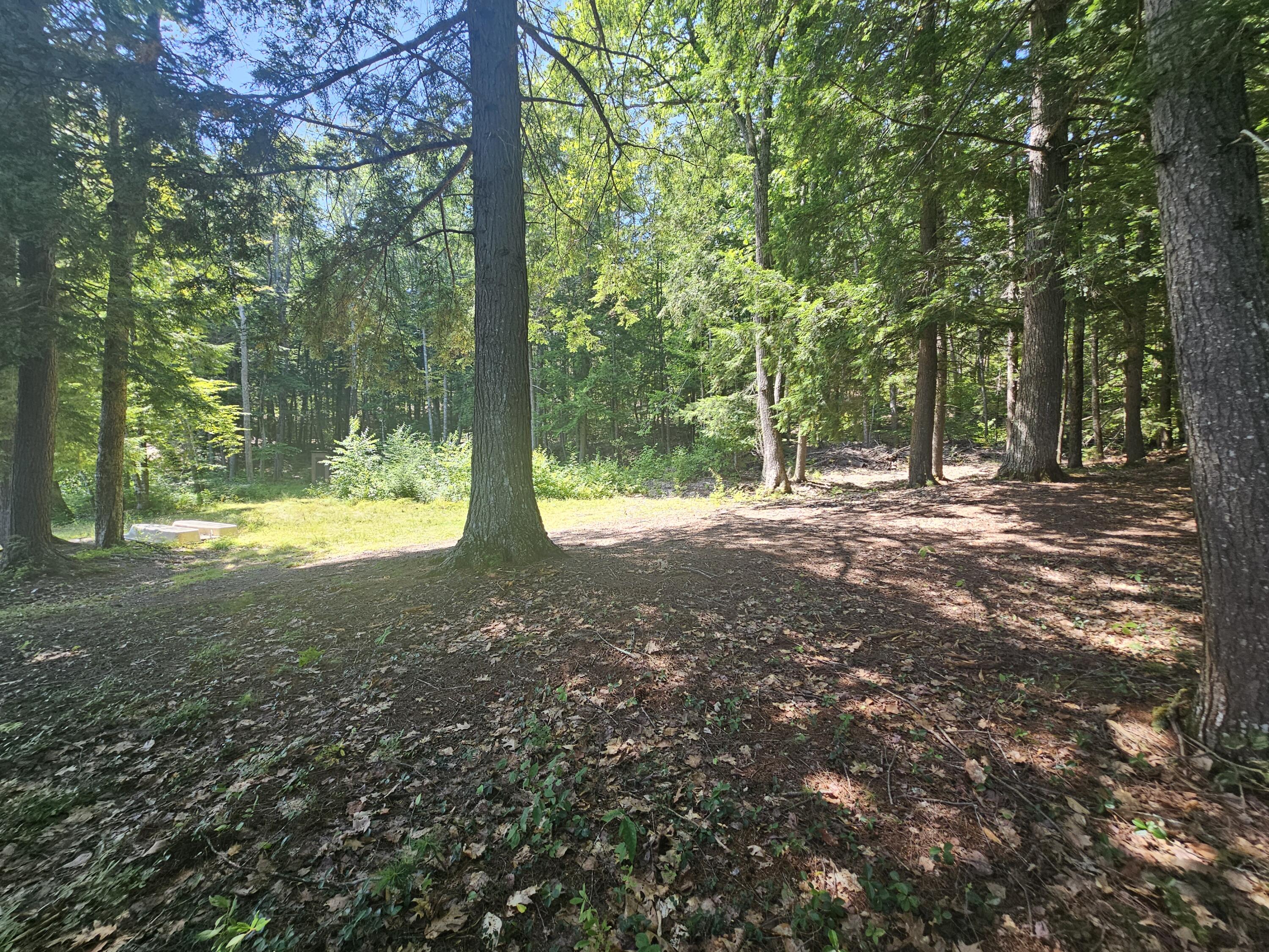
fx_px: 477
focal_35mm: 13
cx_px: 634
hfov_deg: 106.2
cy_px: 476
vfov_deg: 89.9
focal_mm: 2.2
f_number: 2.2
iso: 50
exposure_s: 1/180
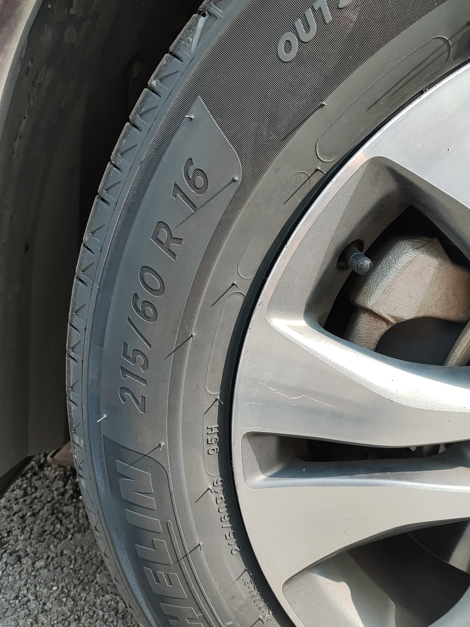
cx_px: 235
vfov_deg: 67.3
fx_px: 471
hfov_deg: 53.1
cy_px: 314
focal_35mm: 26
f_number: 1.8
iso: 100
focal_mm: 4.26
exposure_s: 1/100
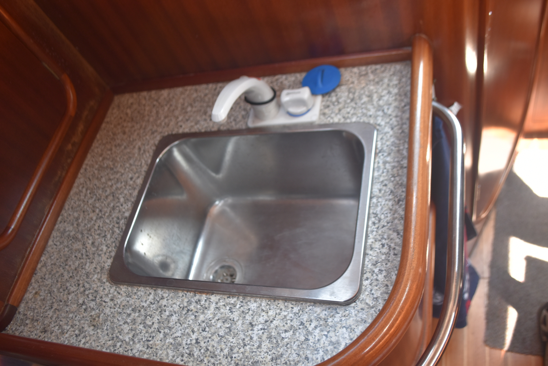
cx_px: 274
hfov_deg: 61.9
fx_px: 457
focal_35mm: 30
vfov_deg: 43.7
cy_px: 183
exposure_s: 1/60
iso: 450
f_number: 4
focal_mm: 20
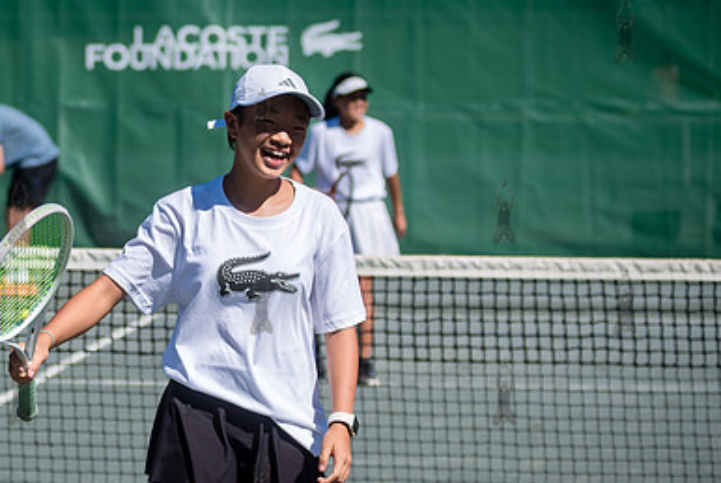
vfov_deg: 7.9
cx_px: 38
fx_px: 3512
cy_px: 233
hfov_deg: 11.6
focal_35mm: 175
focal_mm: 80
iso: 200
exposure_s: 1/4000
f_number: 4
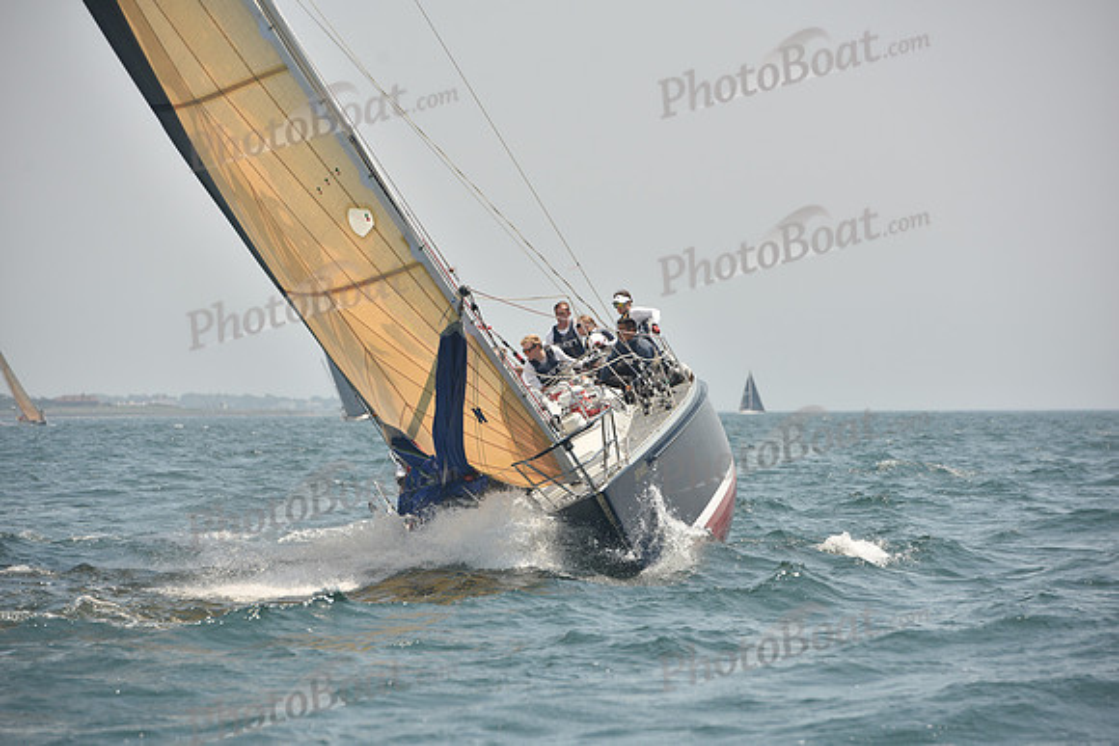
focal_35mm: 200
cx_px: 560
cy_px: 373
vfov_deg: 6.9
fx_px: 6218
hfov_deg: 10.3
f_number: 6.3
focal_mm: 200
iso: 250
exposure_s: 1/640
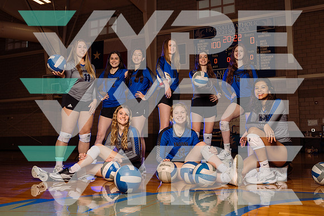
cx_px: 162
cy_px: 108
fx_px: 333
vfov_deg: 36.0
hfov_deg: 51.9
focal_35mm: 37
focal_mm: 37
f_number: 8
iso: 250
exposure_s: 1/200
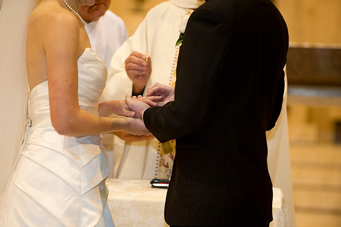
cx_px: 170
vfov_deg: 6.9
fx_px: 1893
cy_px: 114
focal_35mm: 200
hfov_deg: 10.3
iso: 1250
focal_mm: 200
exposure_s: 1/60
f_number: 3.5
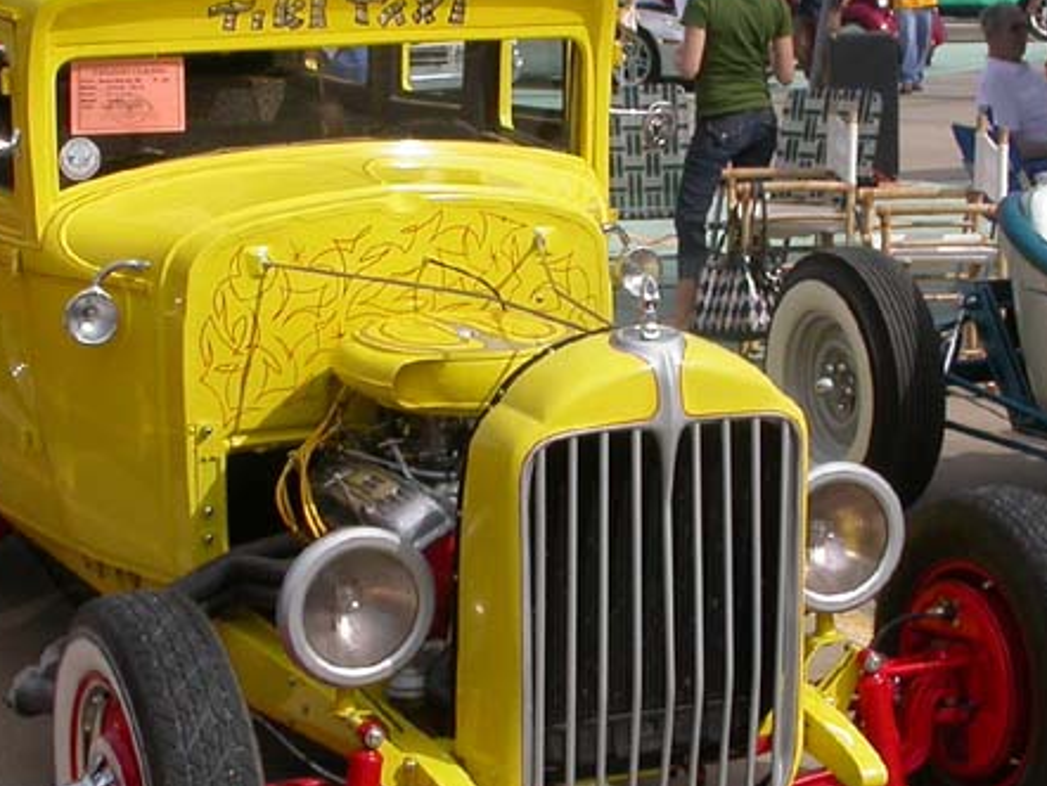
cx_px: 533
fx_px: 2663
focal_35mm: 88
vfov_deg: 16.8
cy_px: 386
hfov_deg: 22.2
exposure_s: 1/457
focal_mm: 7.85
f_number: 7.5
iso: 100
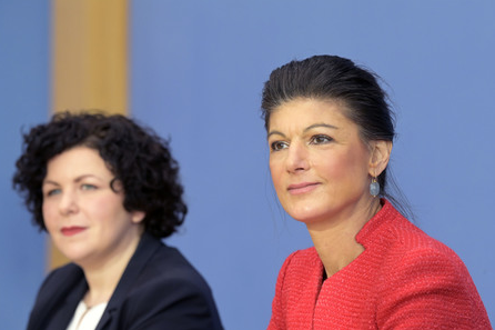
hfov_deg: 11.0
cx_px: 246
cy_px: 166
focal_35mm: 187
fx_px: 2570
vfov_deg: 7.3
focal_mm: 185
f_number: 5.6
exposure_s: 1/640
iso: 4000
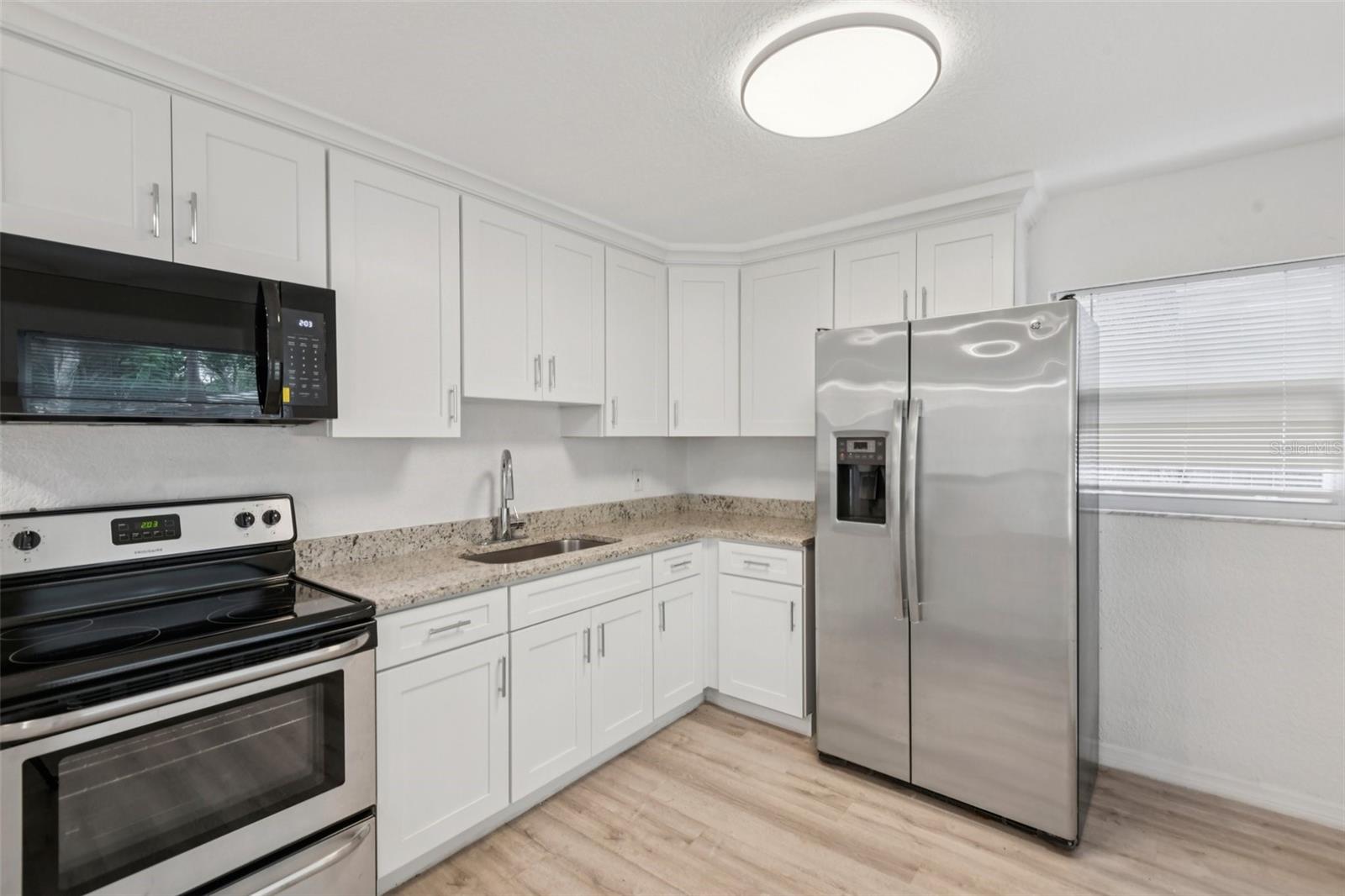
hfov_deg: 96.7
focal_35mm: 16
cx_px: 672
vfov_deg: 73.7
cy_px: 448
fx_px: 598
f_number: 8
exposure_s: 1/20
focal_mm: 16
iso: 400
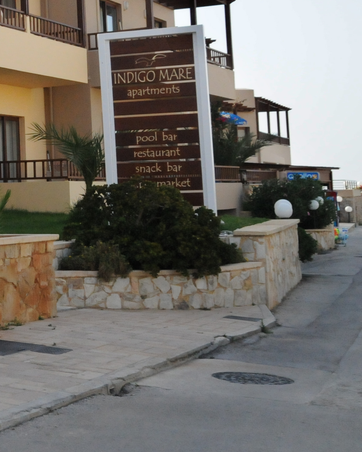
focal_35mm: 81
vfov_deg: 23.1
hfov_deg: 16.2
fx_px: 1085
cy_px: 67
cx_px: -275
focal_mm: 20
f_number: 7.1
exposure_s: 1/1600
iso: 1600
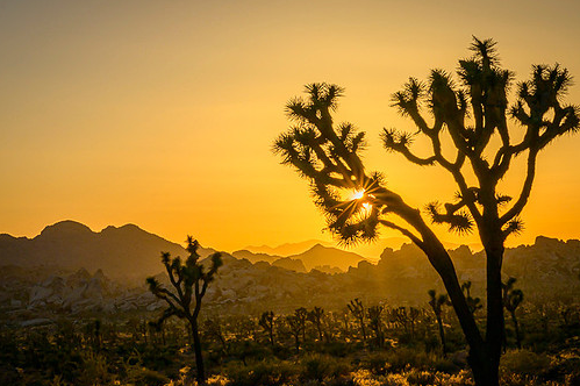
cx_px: 246
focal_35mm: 81
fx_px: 1304
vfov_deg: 16.8
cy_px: 204
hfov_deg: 25.0
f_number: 18
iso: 200
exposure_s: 1/400
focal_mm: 59
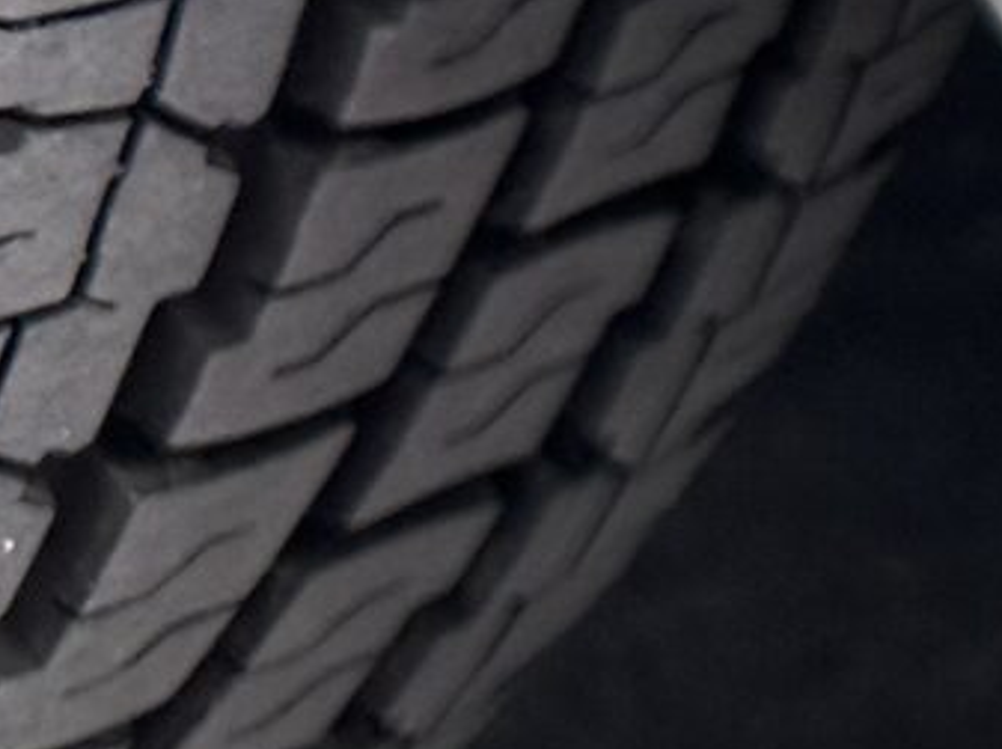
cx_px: 2682
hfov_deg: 10.7
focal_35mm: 146
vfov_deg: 9.8
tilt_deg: -0.7
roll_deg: -2.3
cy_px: -398
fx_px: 4222
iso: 125
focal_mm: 6.86
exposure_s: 1/125
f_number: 1.78
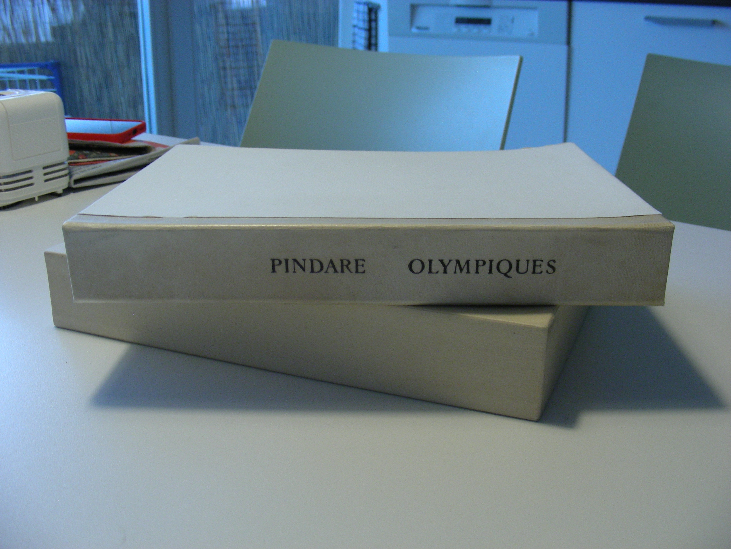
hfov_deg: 49.0
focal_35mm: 38
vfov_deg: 37.7
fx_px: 802
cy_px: 274
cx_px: 366
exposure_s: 1/30
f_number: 3.5
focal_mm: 6.3
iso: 155
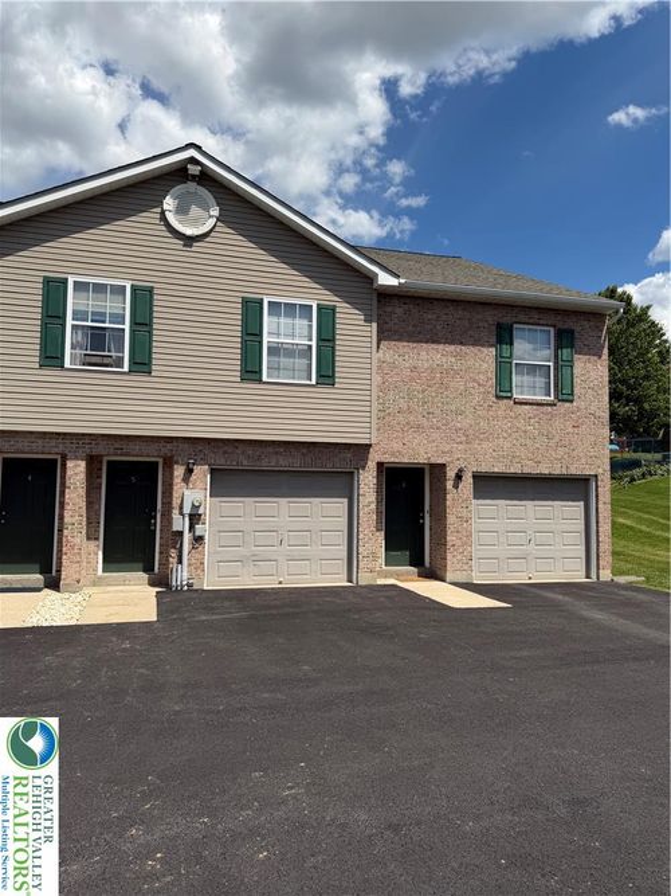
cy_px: 448
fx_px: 620
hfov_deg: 56.8
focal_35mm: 24
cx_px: 336
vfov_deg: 71.6
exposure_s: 1/7353
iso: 80
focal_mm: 6.76
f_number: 1.78
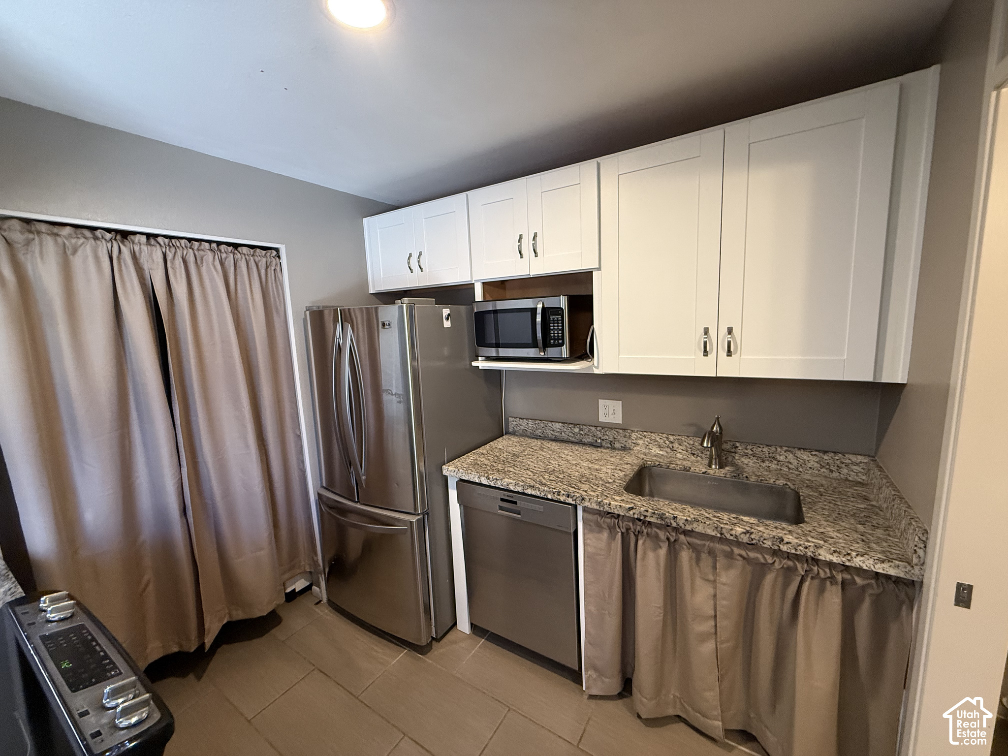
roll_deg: +2.2
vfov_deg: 85.7
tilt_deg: -8.8
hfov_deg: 102.1
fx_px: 408
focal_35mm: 14
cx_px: 504
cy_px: 378
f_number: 2.2
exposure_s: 1/60
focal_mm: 2.22
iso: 320
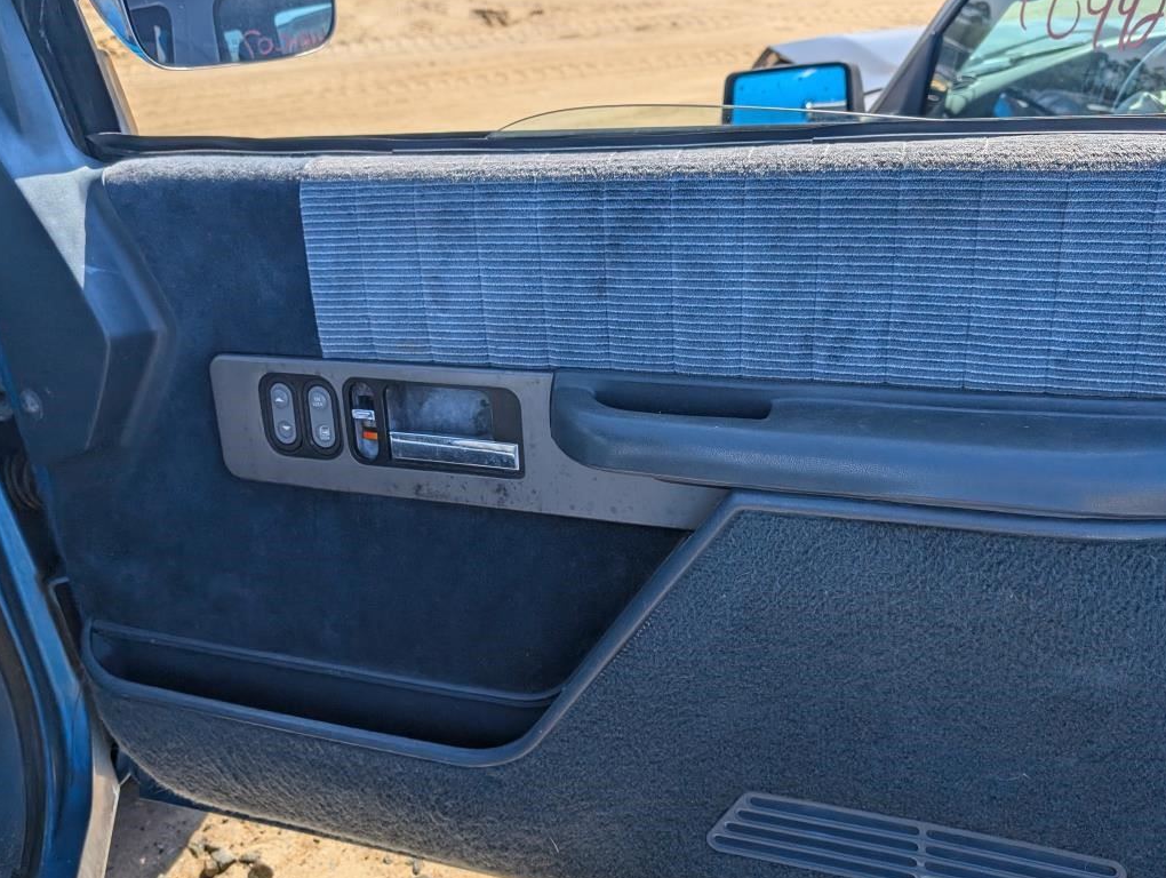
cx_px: 612
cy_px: 464
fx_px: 1012
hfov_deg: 59.9
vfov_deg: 46.9
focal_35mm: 30
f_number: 1.68
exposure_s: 1/798
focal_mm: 6.9
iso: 20
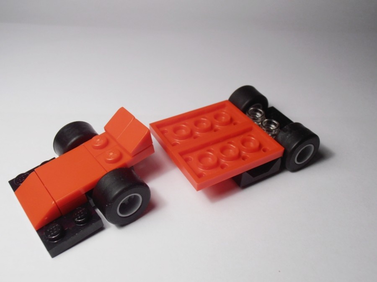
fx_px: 403
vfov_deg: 38.7
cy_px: 141
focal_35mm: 37
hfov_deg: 50.1
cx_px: 188
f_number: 3.9
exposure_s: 1/100
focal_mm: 6.61
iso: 80
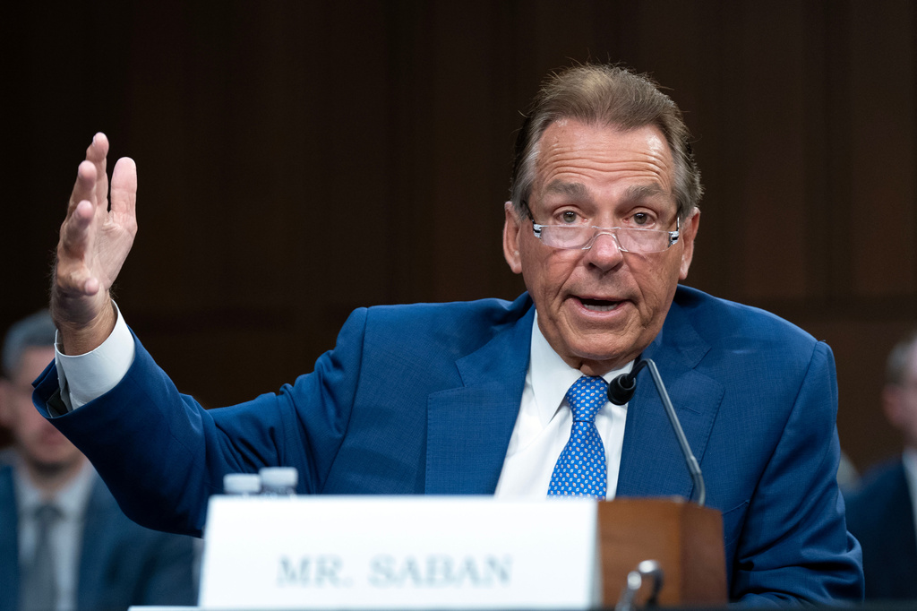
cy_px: 306
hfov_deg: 15.5
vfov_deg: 10.4
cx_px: 458
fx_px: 3361
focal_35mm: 132
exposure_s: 1/320
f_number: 3.5
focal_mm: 132
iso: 2500
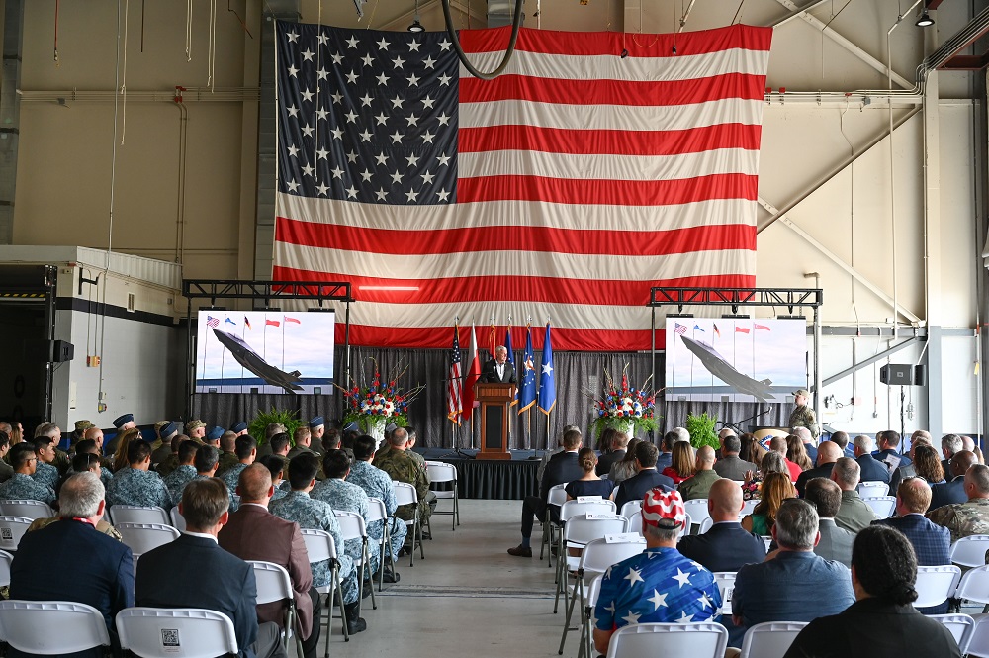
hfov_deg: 51.9
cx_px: 494
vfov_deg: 35.9
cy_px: 329
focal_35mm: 37
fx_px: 1016
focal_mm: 37
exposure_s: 1/125
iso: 800
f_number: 5.6
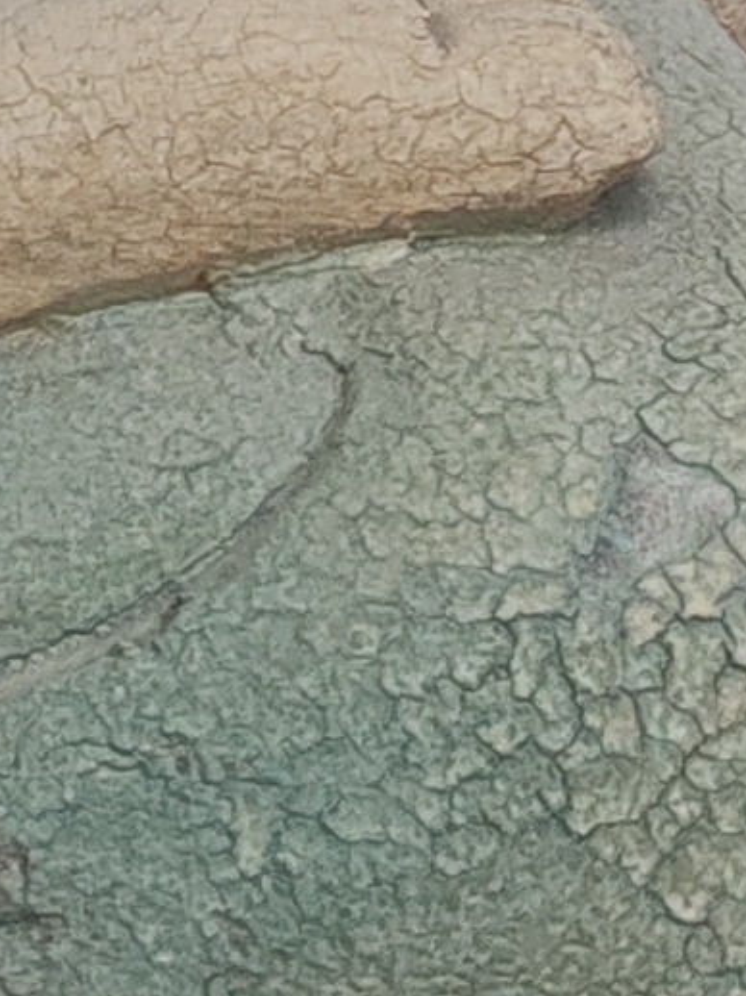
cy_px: -1986
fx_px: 6097
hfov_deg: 6.7
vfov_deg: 8.0
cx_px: -854
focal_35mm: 212
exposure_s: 1/100
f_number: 1.9
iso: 1000
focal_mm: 6.12
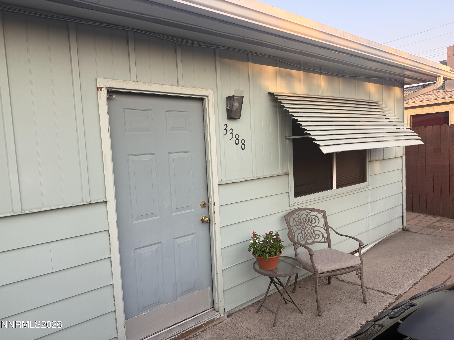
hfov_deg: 71.6
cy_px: 170
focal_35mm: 24
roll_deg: +2.8
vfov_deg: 56.8
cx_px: 227
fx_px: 315
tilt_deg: -4.9
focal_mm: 6.76
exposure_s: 1/580
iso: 80
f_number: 1.78
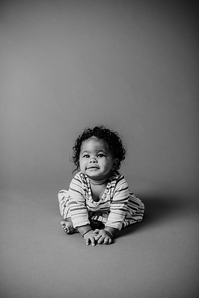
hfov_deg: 27.0
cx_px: 100
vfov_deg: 39.6
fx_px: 415
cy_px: 149
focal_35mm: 50
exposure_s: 1/160
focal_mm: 50
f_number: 2.2
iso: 100
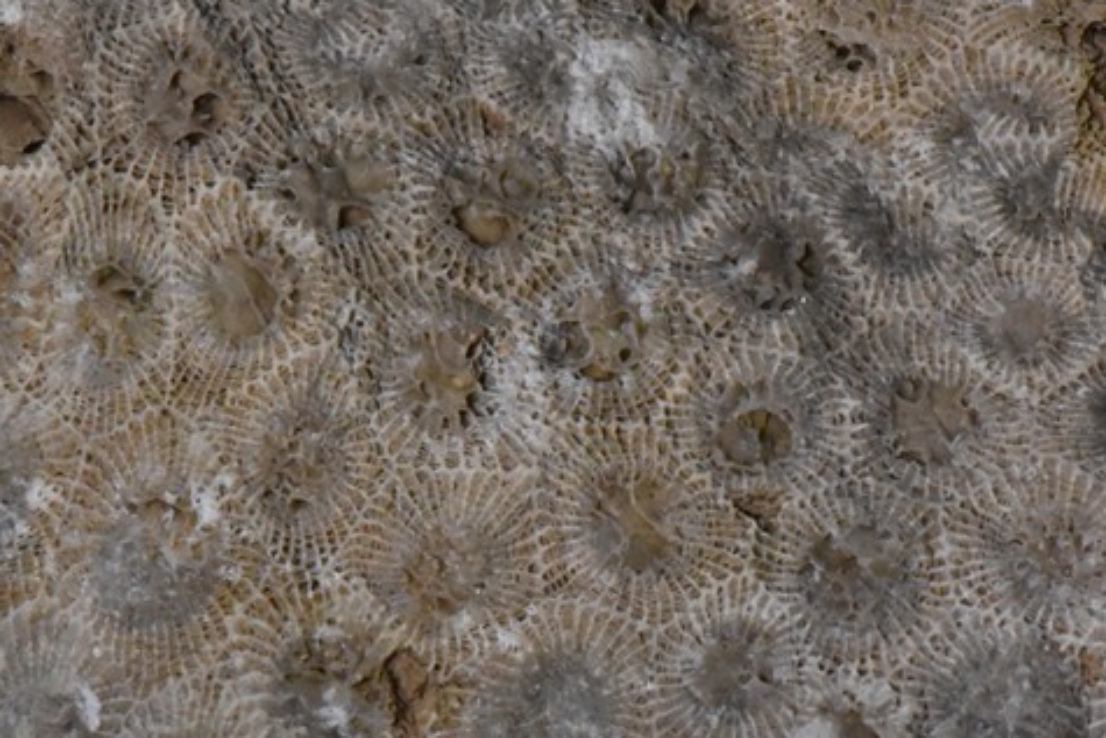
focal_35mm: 265
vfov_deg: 5.2
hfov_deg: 7.8
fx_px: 8143
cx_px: 368
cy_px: 599
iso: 5000
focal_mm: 105
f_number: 20
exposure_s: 1/40
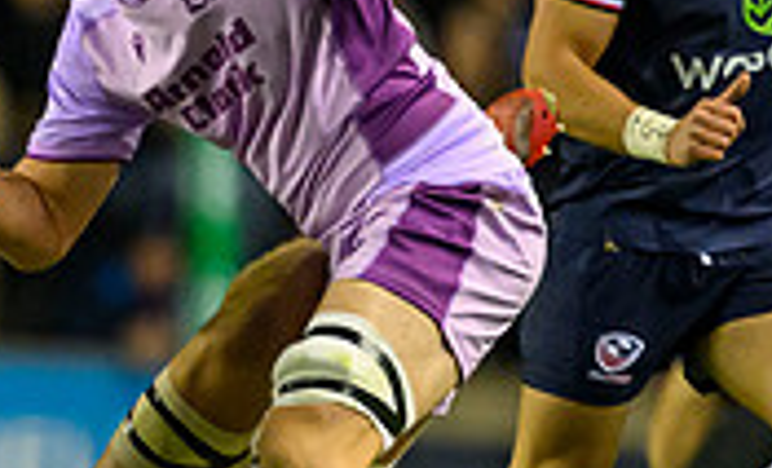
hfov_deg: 0.9
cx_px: -633
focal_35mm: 2321
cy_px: 533
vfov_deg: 0.6
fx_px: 48414
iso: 8000
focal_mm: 560
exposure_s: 1/1000
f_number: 4
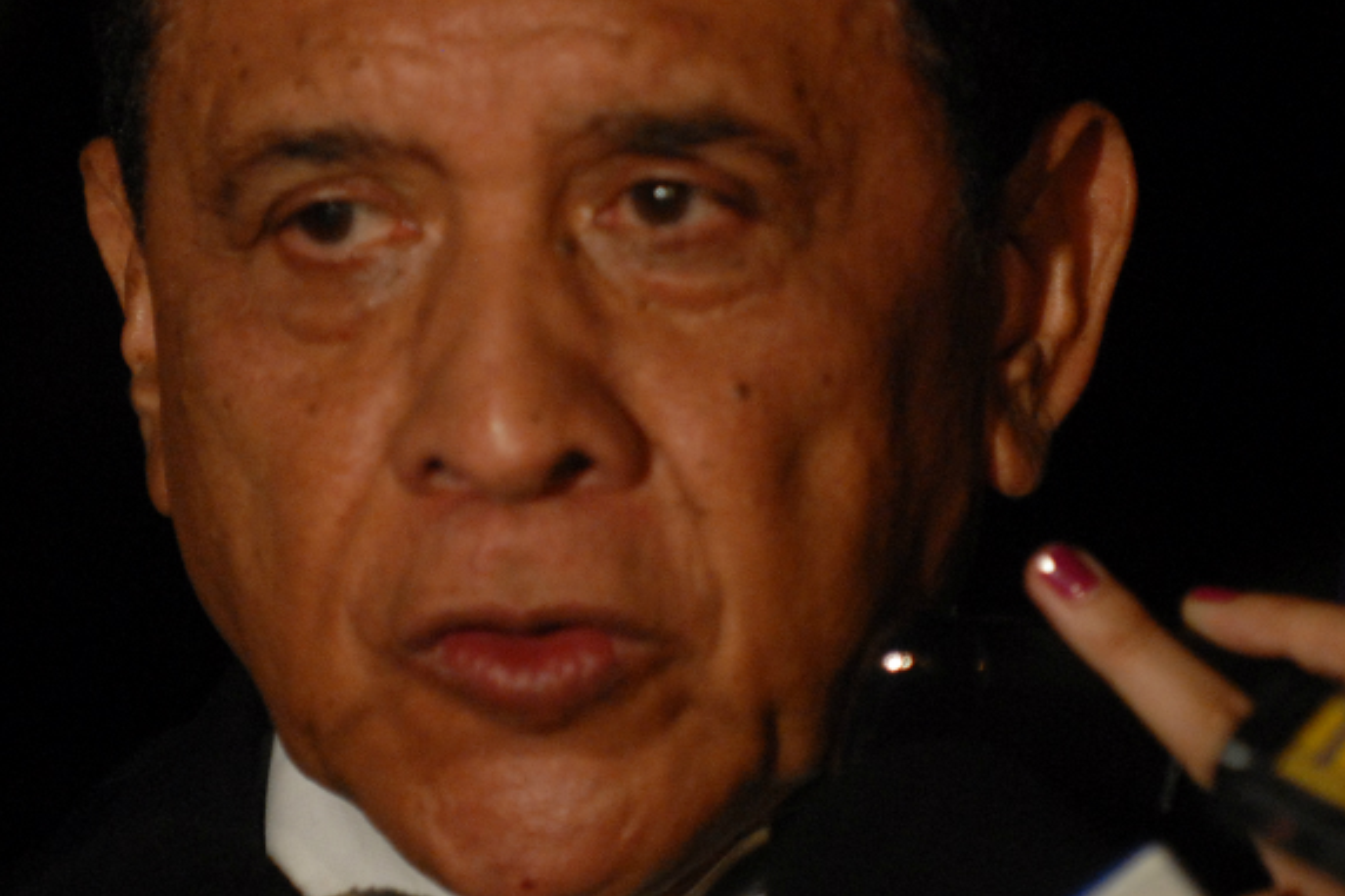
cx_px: 609
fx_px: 16876
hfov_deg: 4.6
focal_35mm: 452
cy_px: 213
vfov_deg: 3.0
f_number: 2.8
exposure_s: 1/60
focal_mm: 175
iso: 800
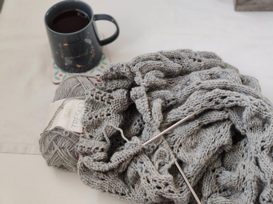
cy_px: 102
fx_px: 323
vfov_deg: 35.1
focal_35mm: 41
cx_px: 136
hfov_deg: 45.8
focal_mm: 8.16
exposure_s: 1/100
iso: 323
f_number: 2
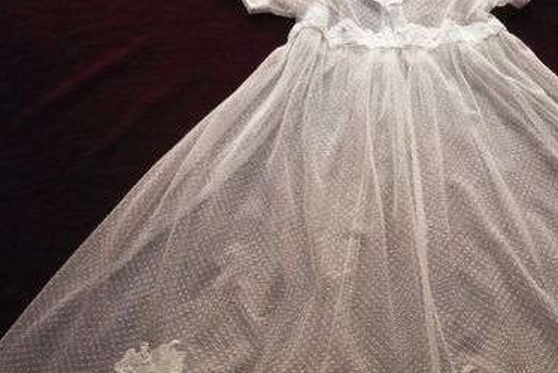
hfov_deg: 29.2
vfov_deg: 20.0
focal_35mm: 68
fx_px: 1055
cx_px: 412
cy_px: 264
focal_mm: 5.8
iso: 400
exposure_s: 1/160
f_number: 2.8
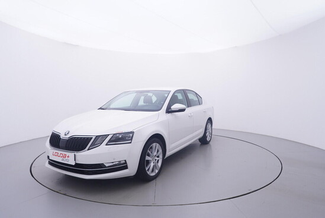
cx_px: 162
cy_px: 109
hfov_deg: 77.3
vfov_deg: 56.2
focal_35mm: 22
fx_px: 203
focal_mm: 15
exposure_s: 1/80
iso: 200
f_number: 5
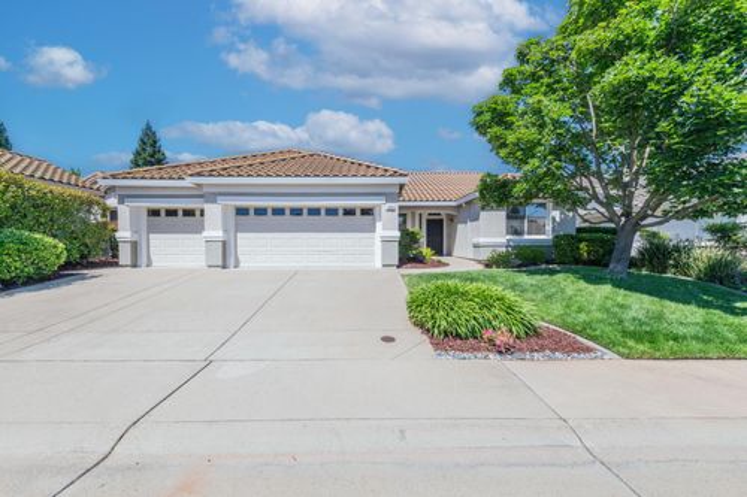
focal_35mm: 14
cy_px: 248
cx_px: 374
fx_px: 290
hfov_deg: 104.3
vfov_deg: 81.2
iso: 100
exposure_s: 1/640
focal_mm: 14
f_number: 8
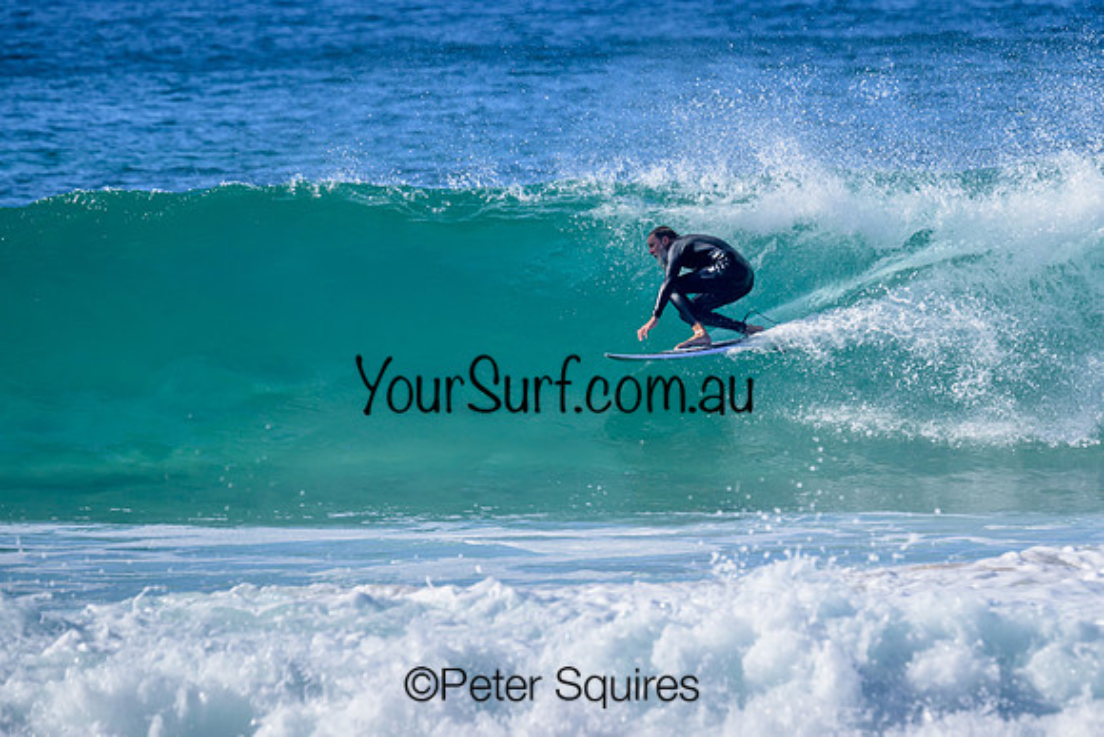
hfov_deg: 2.9
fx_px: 22151
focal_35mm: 722
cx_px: 720
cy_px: 322
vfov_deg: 1.9
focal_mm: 530
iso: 360
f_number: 10
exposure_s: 1/800
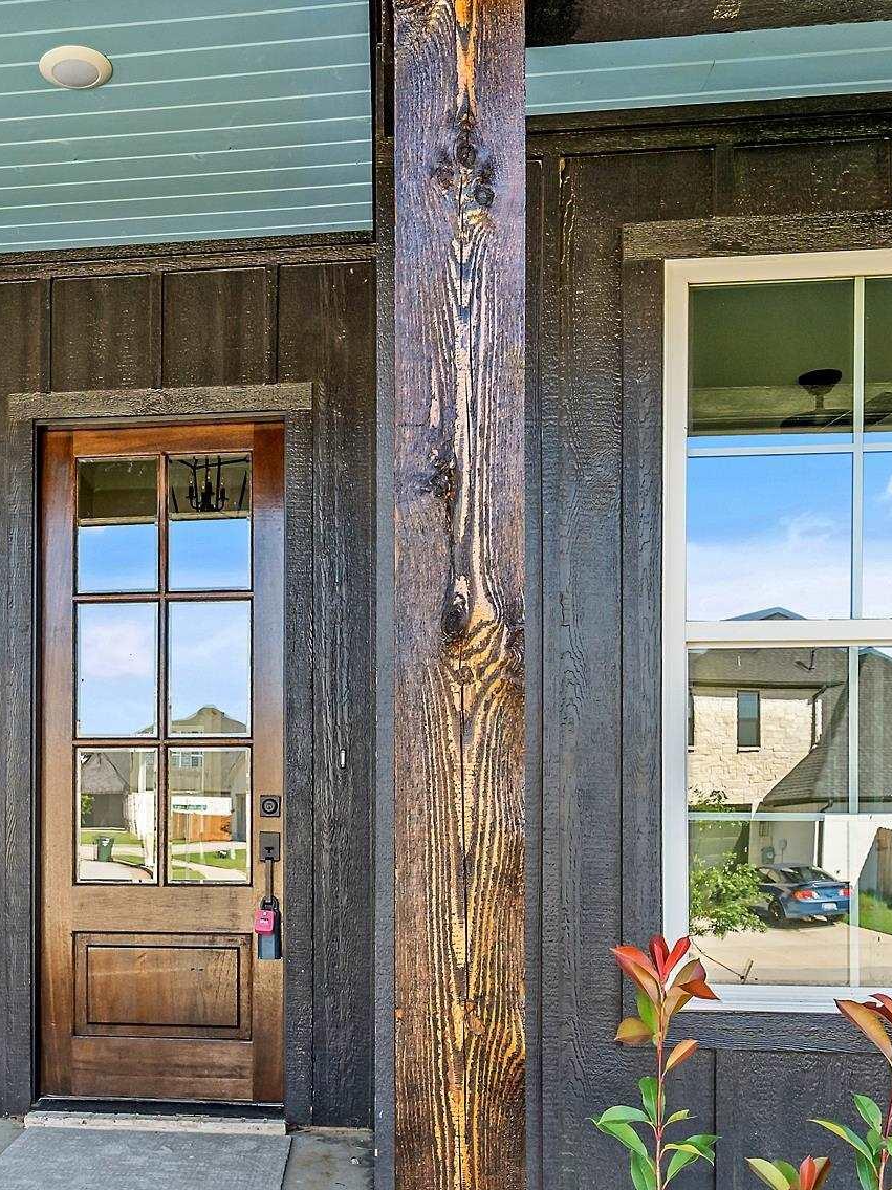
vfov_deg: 49.8
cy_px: 856
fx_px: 1237
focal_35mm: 36
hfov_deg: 38.5
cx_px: 215
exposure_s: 1/100
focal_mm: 17
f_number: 8
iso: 800
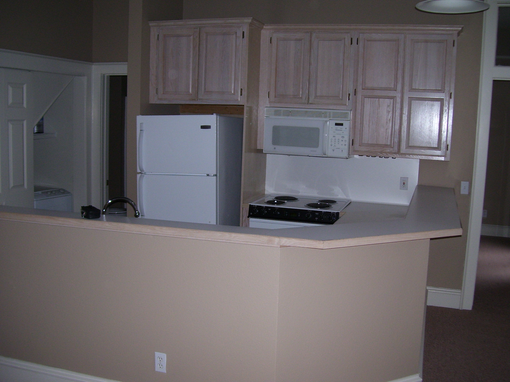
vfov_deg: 38.7
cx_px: 255
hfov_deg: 50.1
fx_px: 545
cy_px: 191
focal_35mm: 37
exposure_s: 1/60
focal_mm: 6
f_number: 2.7
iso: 125
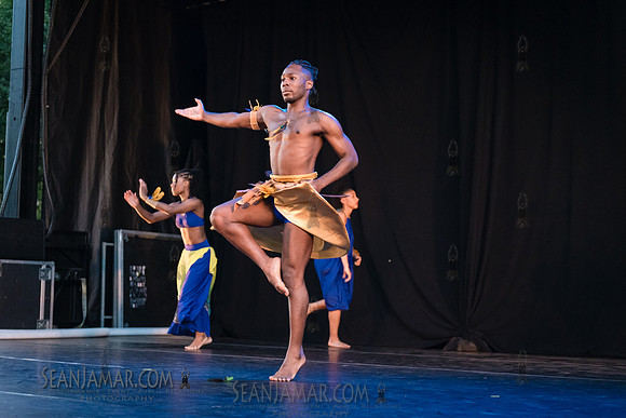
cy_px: 209
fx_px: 1078
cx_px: 313
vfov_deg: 21.9
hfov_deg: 32.4
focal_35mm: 62
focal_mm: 62
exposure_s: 1/400
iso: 4000
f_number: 2.8
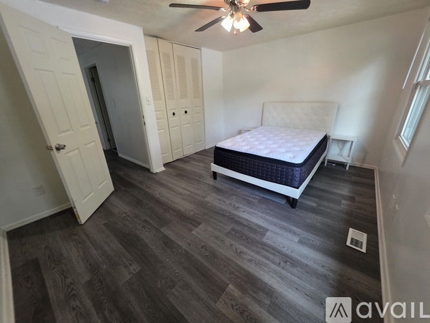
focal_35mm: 13
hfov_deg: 106.2
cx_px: 215
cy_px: 162
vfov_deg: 89.9
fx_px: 161
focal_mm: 2.2
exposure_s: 1/60
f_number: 1.9
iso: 320
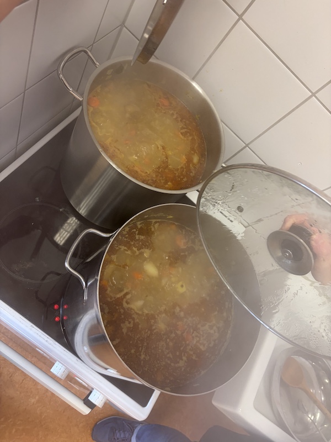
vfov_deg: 67.3
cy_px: 221
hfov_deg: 53.1
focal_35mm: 26
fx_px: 331
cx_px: 166
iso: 125
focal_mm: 5.96
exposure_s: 1/50
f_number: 1.6
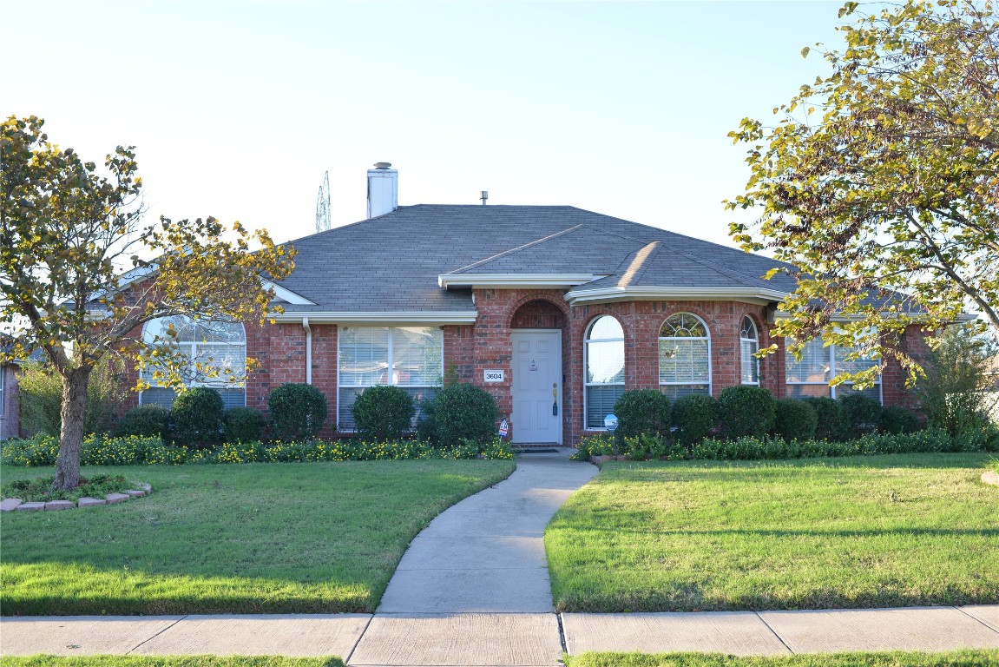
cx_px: 500
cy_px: 334
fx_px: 971
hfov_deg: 54.4
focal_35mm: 35
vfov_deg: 37.9
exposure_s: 1/100
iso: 200
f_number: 5.6
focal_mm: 35
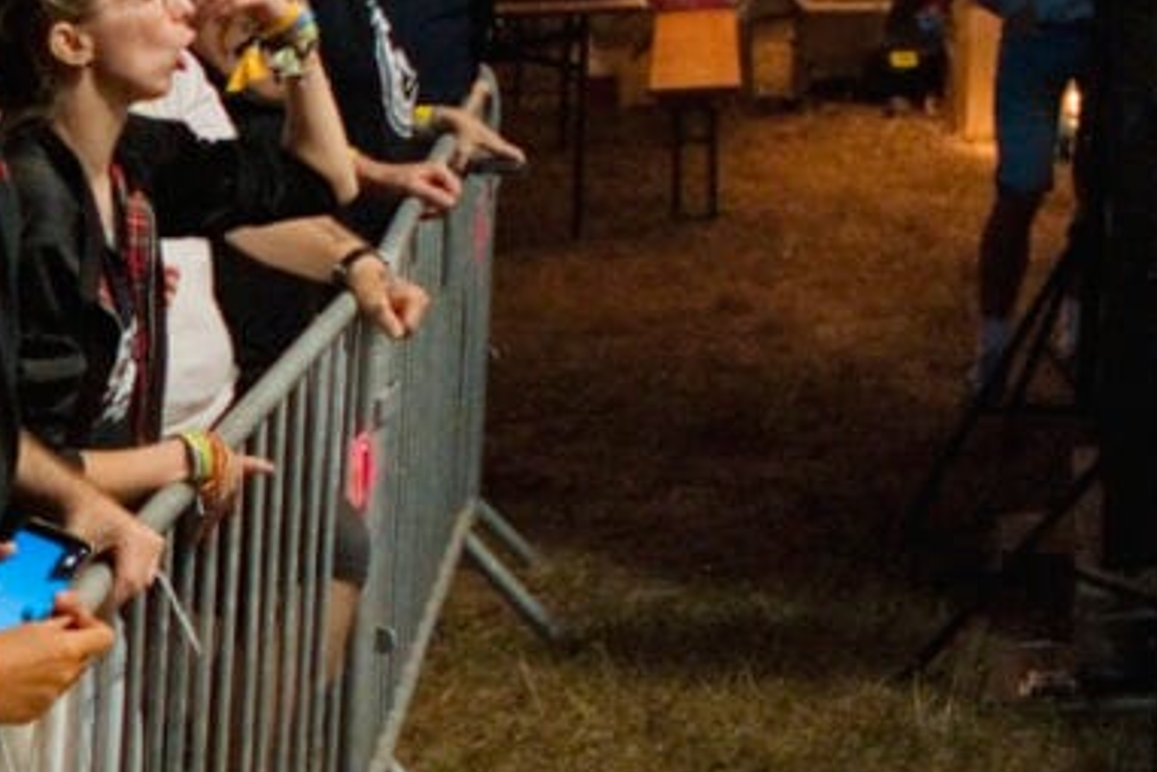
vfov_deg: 10.3
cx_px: 2047
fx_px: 3889
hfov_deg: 14.9
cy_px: -857
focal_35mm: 121
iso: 4000
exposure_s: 1/250
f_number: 2.8
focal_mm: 24
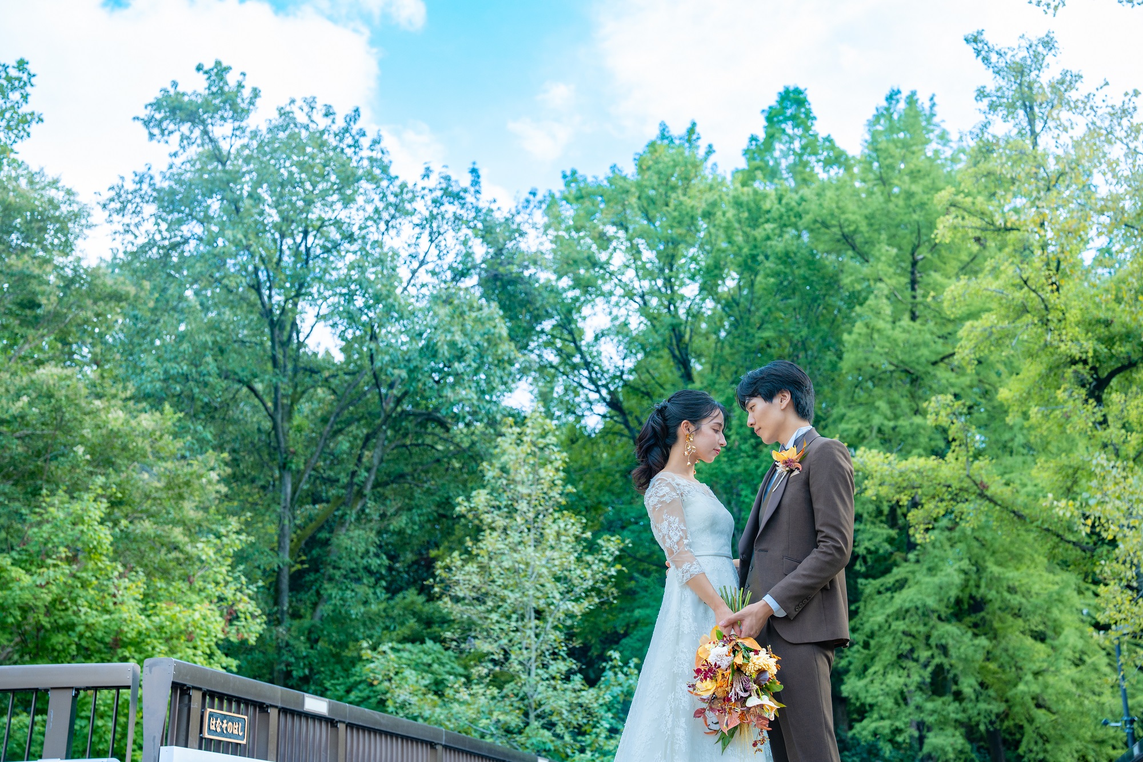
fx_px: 1587
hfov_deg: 39.6
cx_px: 572
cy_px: 381
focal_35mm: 50
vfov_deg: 27.0
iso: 200
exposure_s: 1/200
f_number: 4
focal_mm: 50
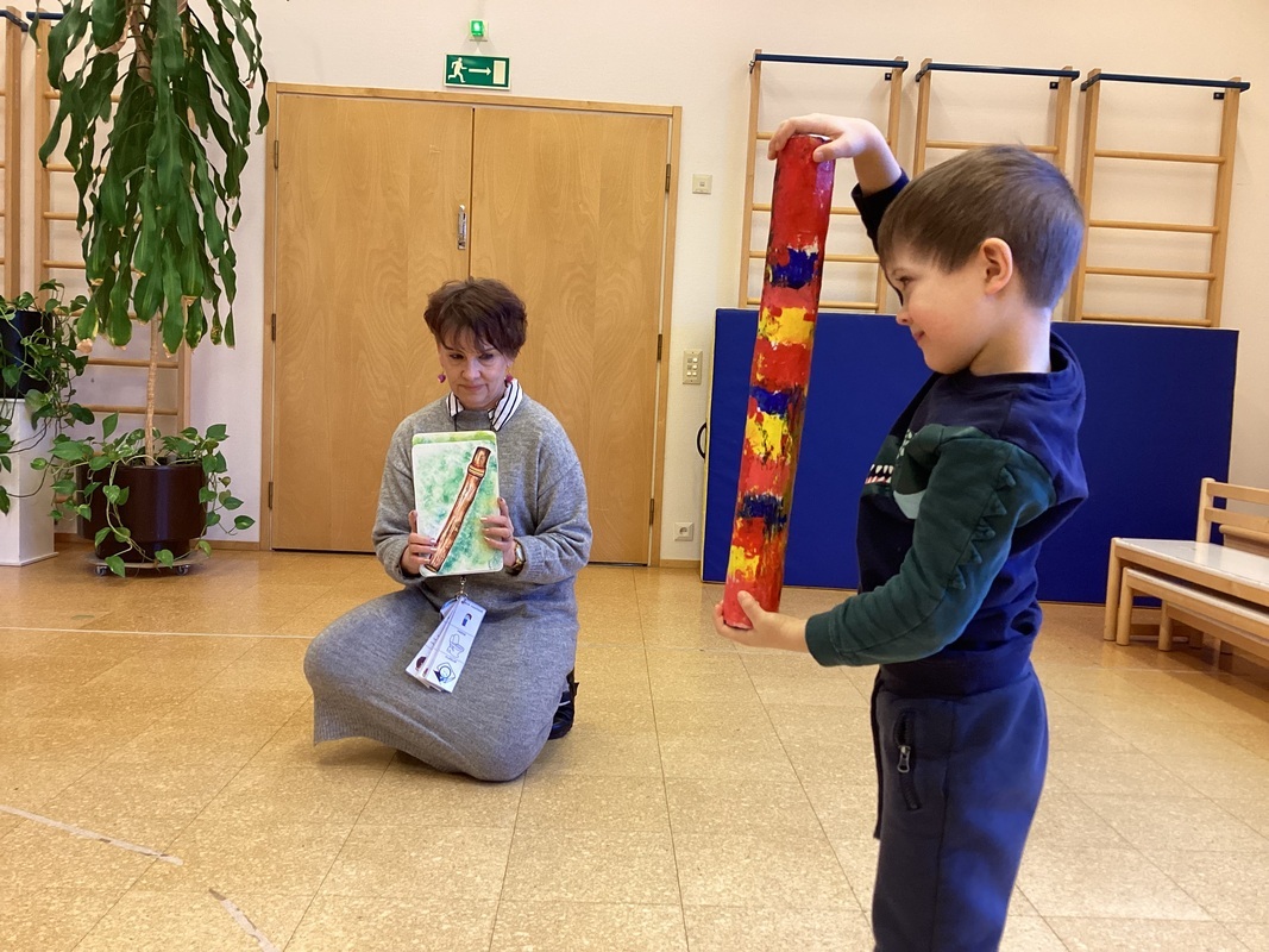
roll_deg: -2.5
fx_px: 1136
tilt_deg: -4.6
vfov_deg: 45.4
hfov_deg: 58.4
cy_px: 476
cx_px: 634
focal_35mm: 31
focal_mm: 3.3
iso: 100
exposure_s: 1/50
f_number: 2.4
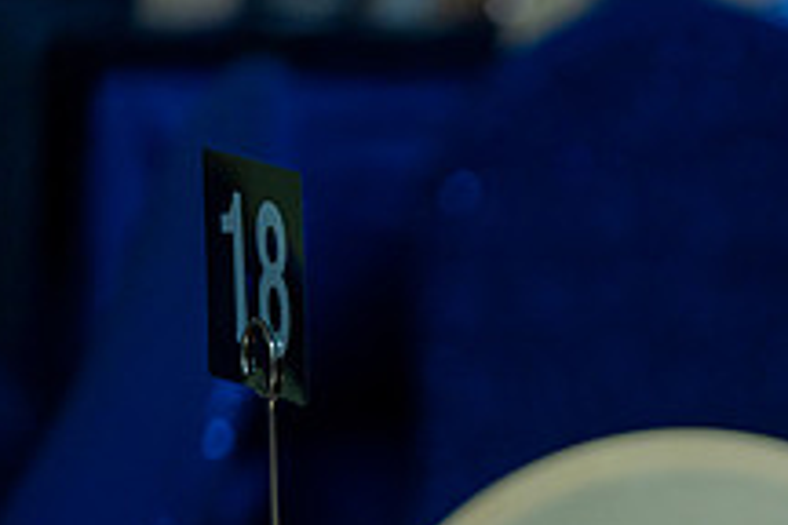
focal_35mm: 311
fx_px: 6807
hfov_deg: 6.6
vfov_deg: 4.4
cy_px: 611
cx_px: 1036
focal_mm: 116
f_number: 2.8
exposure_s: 1/160
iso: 500
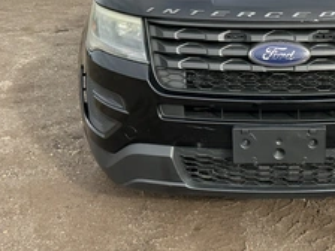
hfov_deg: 36.2
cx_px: 293
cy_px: 30
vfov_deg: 28.1
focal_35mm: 50
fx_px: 484
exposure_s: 1/728
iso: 25
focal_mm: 3
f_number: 1.8
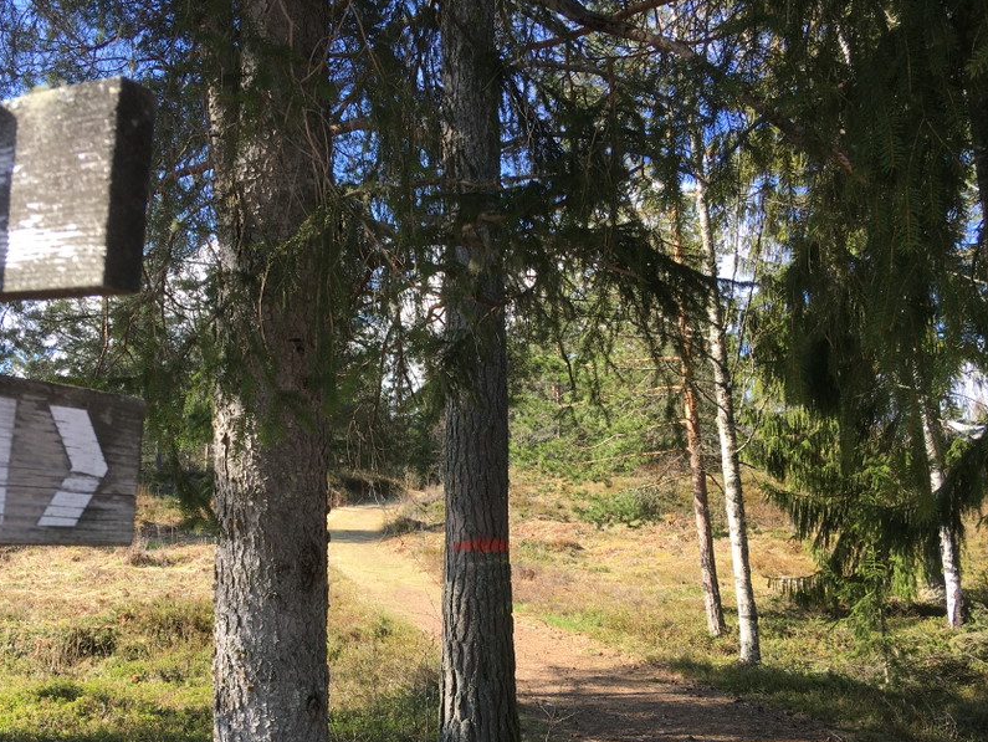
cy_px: 444
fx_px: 999
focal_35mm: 35
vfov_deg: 40.6
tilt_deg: +6.9
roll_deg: +0.1
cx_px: 401
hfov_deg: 52.3
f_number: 2.2
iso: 25
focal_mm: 4.15
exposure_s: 1/392
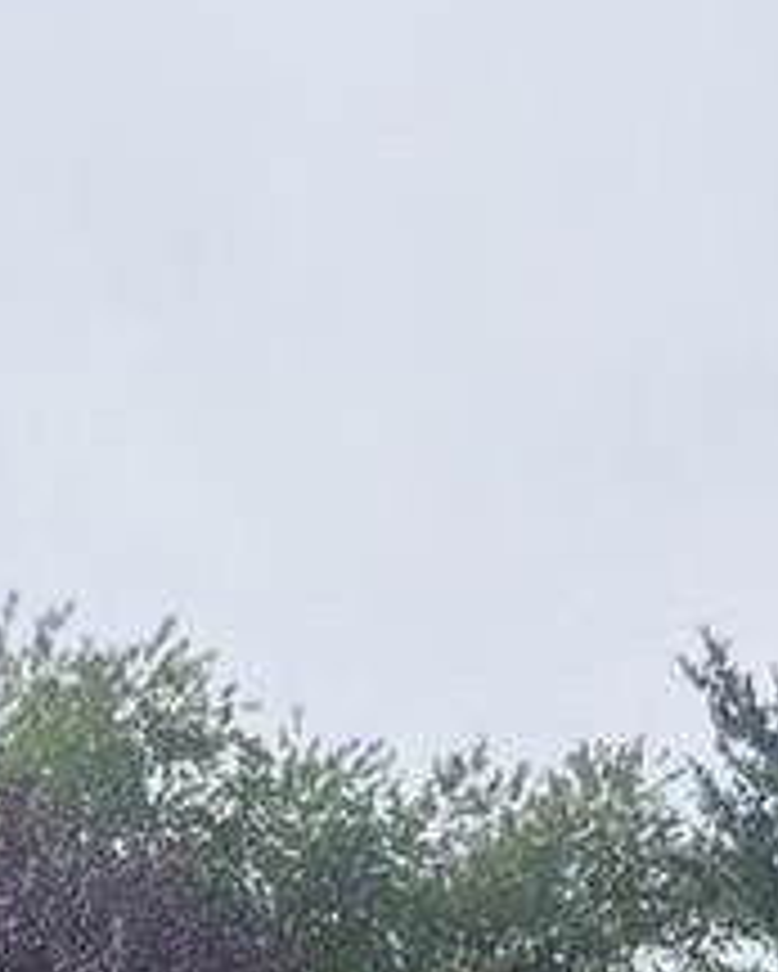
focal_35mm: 133
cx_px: 953
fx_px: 3825
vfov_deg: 12.5
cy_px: 2030
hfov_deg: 11.4
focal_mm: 5.4
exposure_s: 1/1276
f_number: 1.8
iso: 25
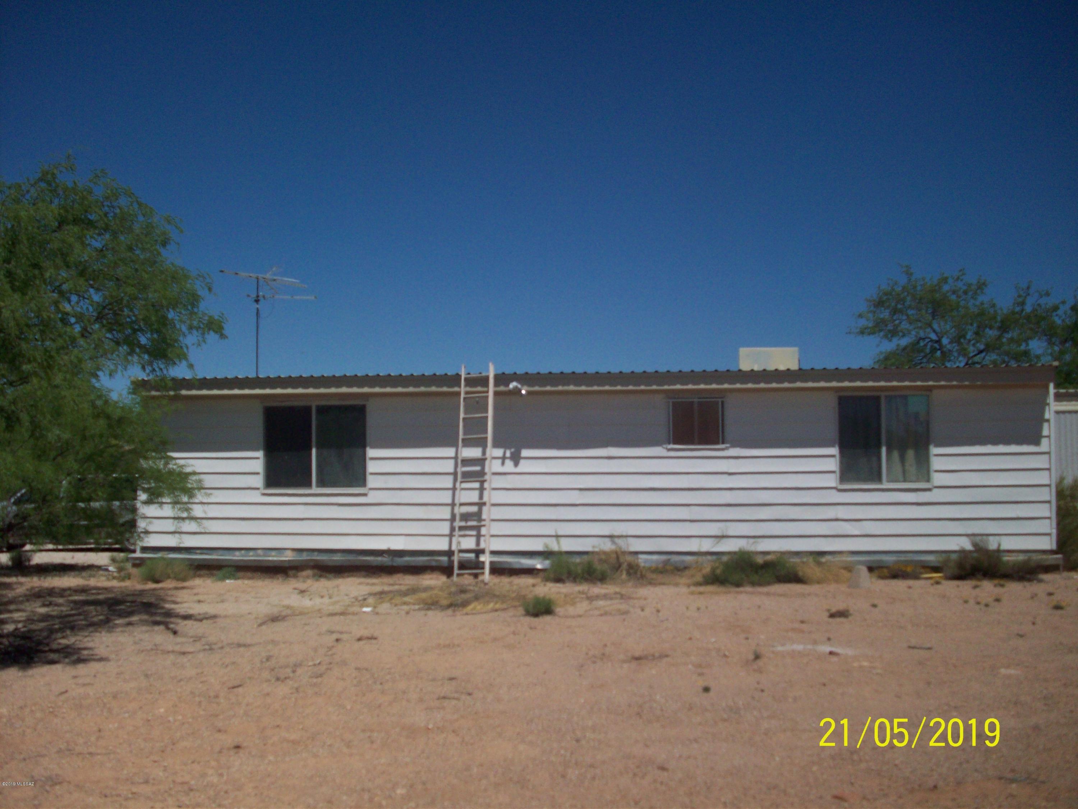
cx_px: 539
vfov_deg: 38.7
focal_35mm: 37
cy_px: 404
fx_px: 1152
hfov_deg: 50.1
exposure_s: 1/1140
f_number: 5.6
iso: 80
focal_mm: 6.2
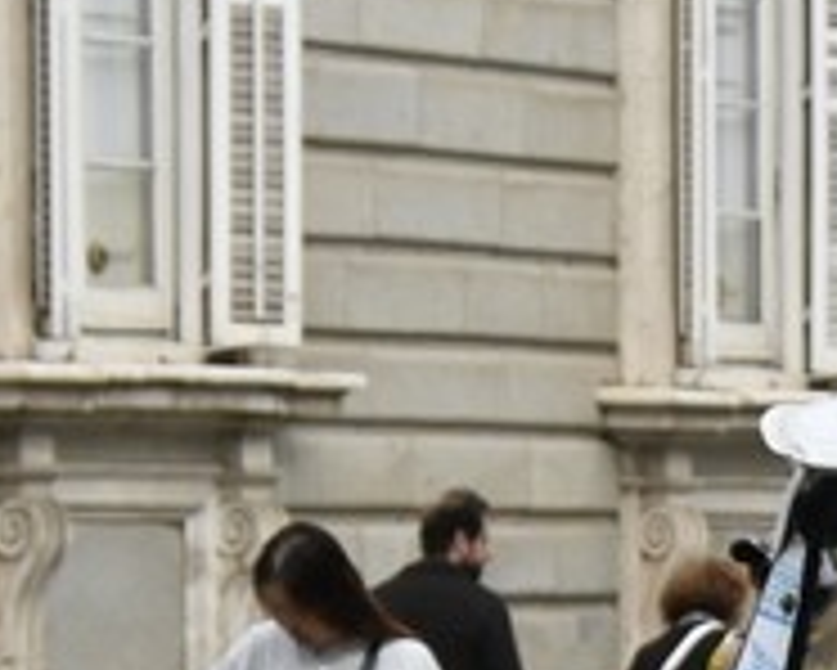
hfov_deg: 4.8
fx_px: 9592
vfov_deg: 3.9
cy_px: 1468
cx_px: 2264
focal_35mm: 387
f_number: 6.3
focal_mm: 50
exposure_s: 1/250
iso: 140
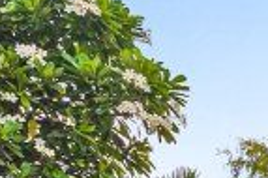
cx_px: 615
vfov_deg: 15.1
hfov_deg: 15.5
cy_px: 260
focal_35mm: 84
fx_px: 625
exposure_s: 1/500
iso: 400
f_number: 8
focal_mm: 10
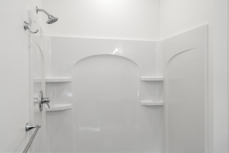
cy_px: 76
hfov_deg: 64.6
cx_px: 114
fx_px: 181
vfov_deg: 45.7
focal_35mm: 28
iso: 2500
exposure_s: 1/125
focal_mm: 28.5
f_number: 5.6
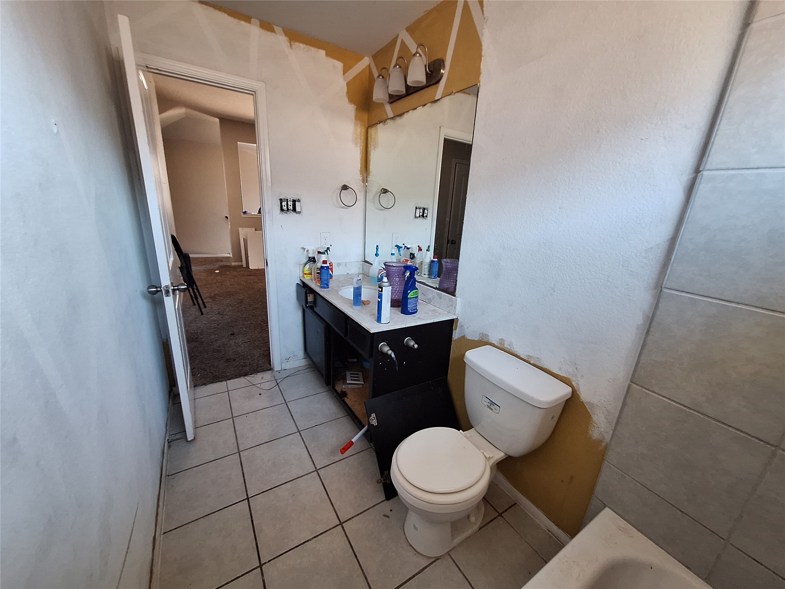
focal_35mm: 13
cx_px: 392
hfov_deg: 106.2
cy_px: 294
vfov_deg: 89.9
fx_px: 295
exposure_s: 1/25
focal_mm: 1.74
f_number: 2.2
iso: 200
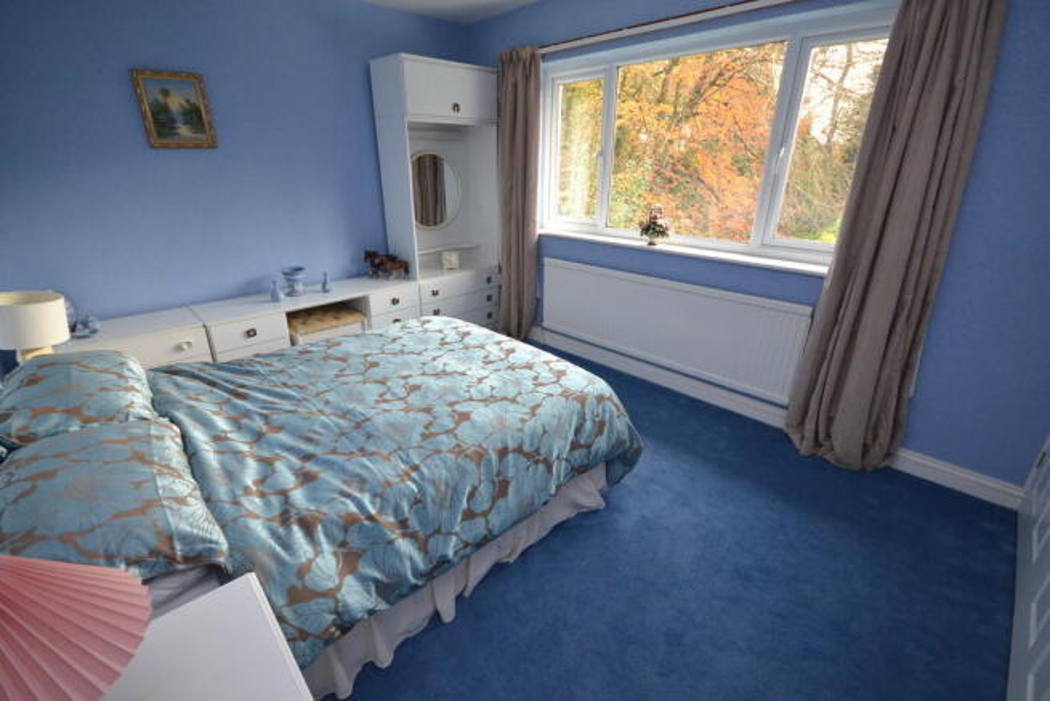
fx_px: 438
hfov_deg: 100.4
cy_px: 350
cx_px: 525
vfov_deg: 77.4
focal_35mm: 15
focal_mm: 10
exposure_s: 1/60
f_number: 4
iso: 500
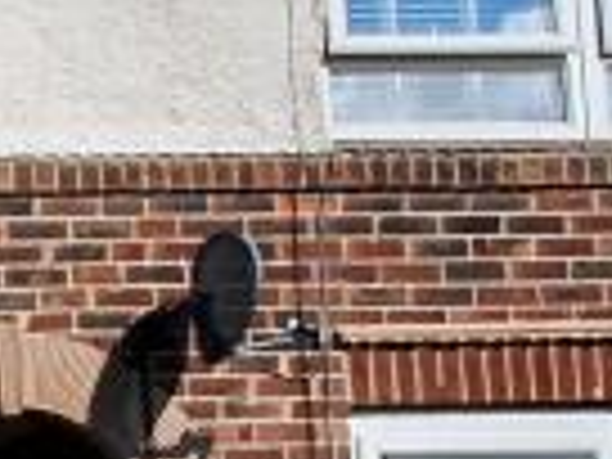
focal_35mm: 98
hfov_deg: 14.4
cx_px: -801
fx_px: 1733
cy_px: 603
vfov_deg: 14.4
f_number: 2.2
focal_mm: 1.8
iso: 50
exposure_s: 1/1356
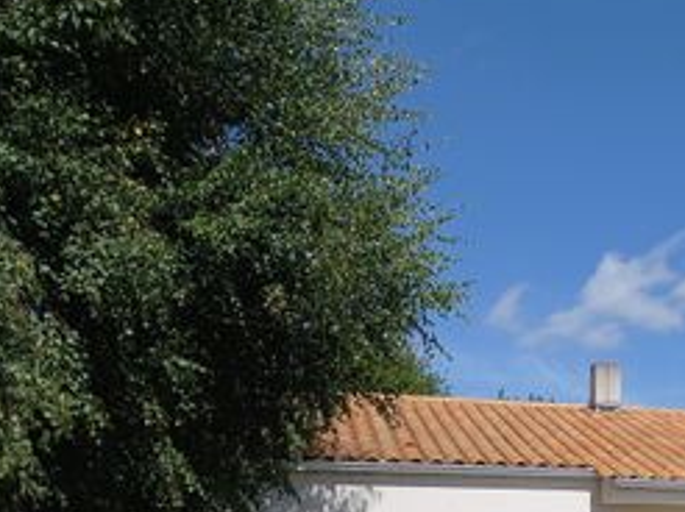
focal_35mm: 61
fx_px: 1206
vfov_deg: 23.1
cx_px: 674
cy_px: 495
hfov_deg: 29.7
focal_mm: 4.65
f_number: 1.8
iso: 50
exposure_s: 1/1502
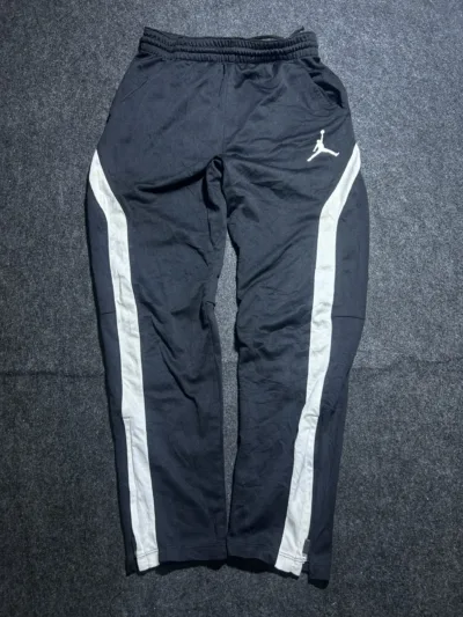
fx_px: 463
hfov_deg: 53.1
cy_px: 308
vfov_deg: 67.3
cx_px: 232
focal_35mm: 26
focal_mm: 5.7
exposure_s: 1/50
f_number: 1.5
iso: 100
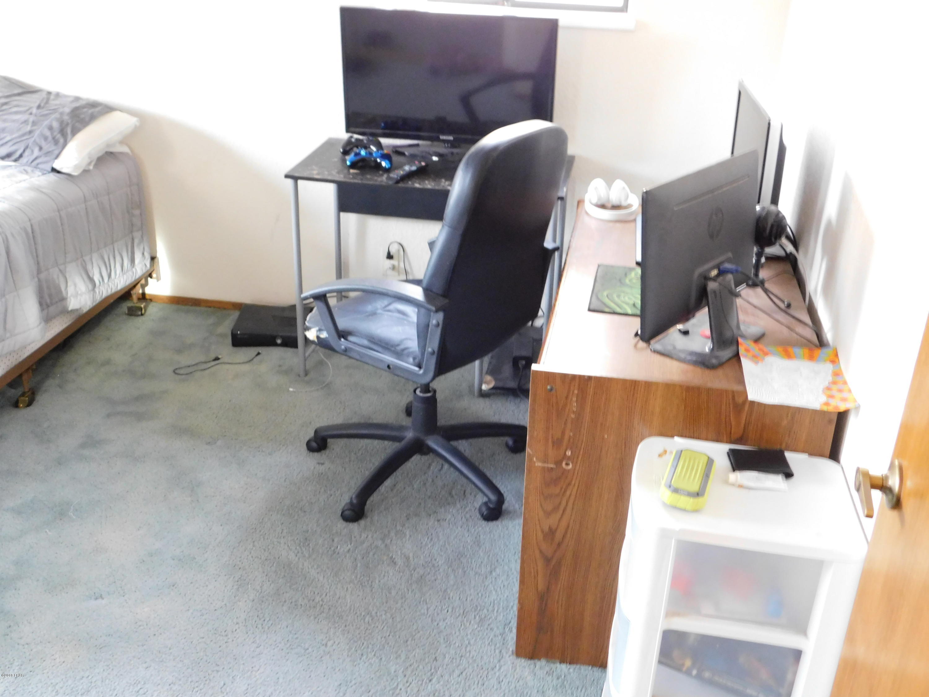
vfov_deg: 39.7
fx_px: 966
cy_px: 348
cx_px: 464
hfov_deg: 51.4
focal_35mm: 36
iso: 560
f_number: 3.5
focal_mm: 6.3
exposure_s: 1/8
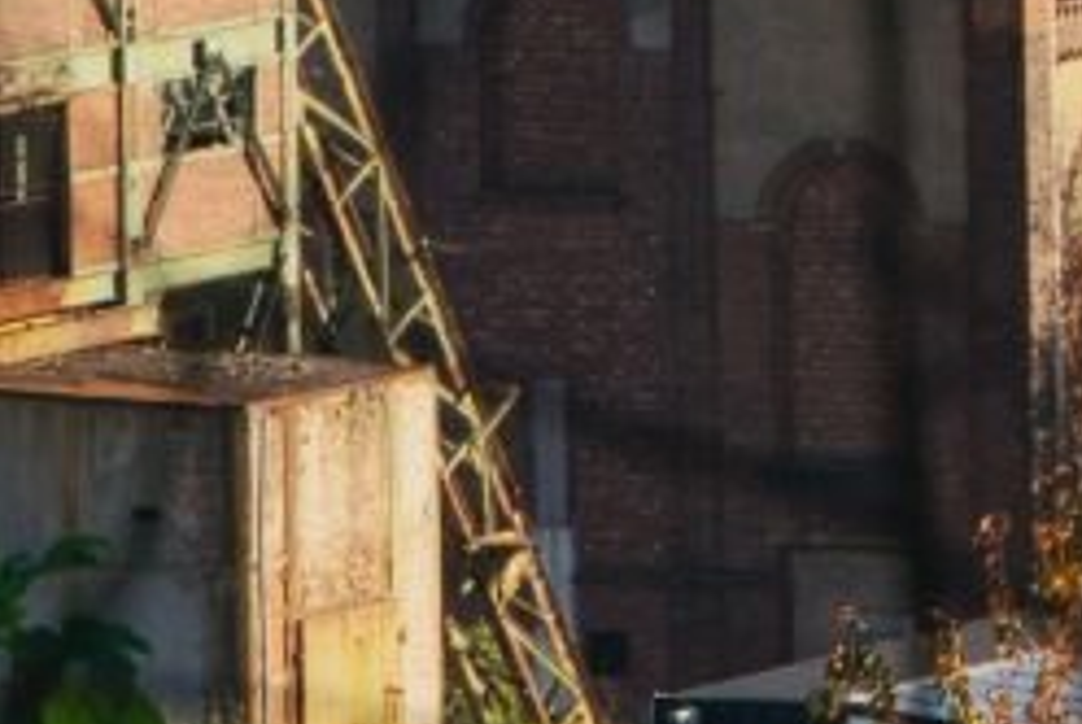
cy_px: -1614
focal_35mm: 1000
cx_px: 1544
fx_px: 30091
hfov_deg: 2.1
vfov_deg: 1.4
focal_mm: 92
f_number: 9
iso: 200
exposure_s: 1/320
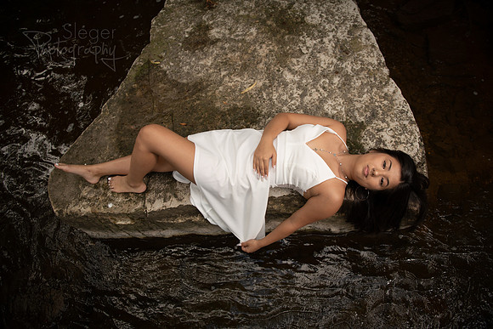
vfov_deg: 53.2
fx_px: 329
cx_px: 246
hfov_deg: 73.7
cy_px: 164
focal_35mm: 24
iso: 100
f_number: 2.8
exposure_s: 1/250
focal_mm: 24
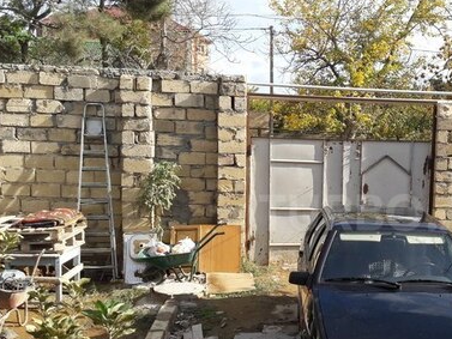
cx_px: 381
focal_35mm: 49
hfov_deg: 37.1
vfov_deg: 29.6
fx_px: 640
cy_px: 213
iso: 40
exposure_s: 1/968
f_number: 1.9
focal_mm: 3.7
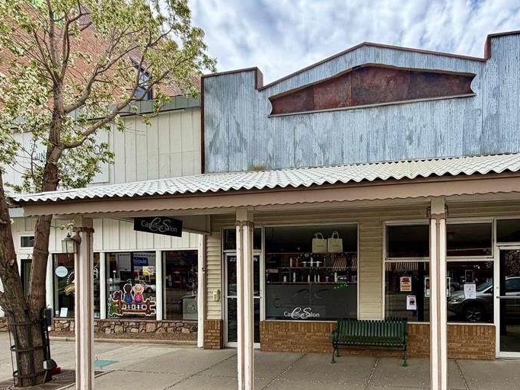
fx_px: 315
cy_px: 277
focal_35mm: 21
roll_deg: +1.3
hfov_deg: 75.9
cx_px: 356
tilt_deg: +0.4
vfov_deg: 61.0
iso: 40
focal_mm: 2.22
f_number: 2.2
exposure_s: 1/734
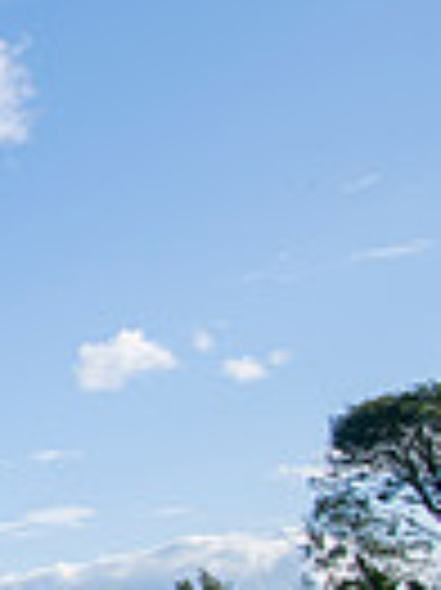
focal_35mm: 68
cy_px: 349
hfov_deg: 12.1
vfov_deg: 28.5
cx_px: -828
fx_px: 1157
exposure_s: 1/640
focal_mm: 16
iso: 250
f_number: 8
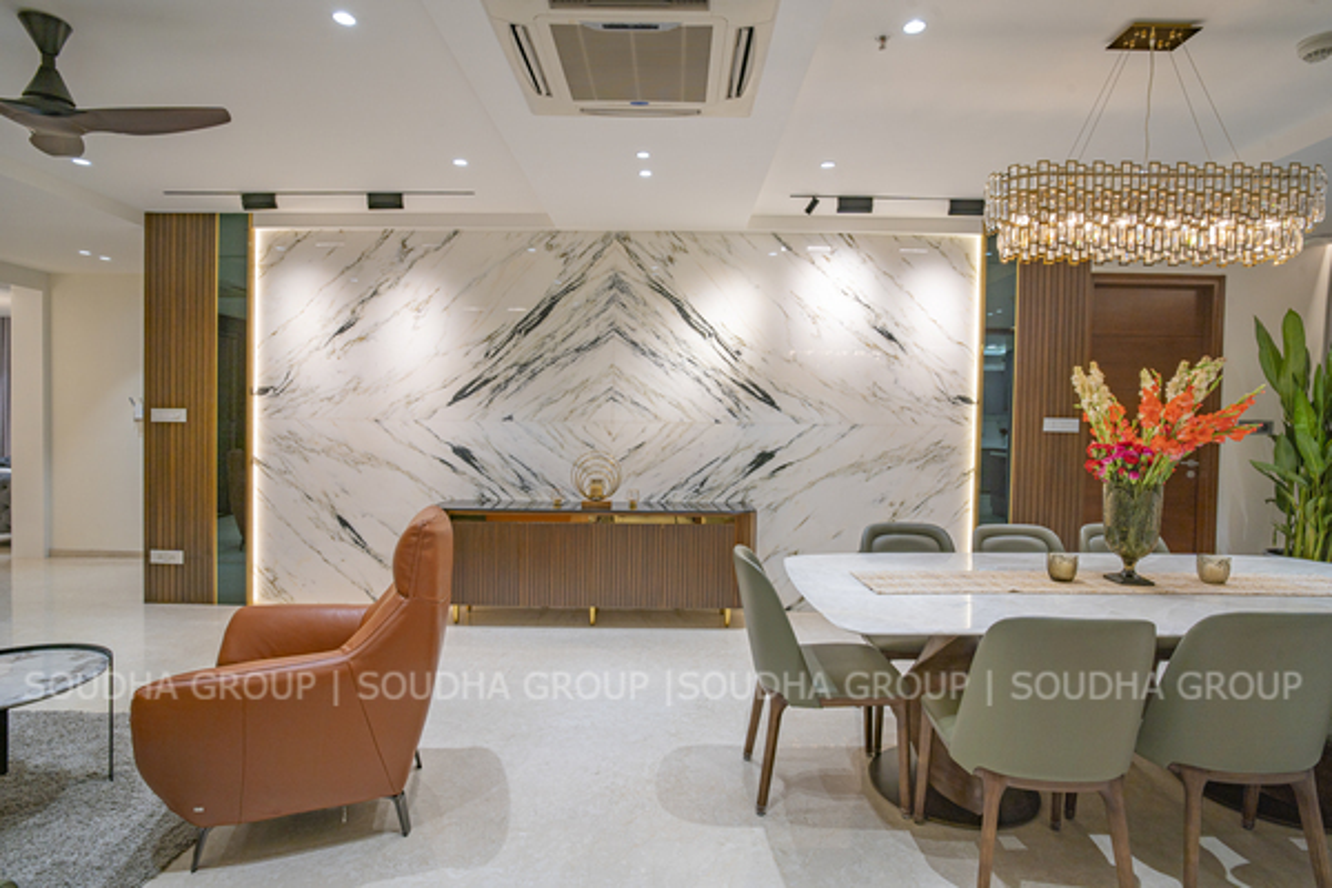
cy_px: 444
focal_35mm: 18
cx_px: 666
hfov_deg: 90.0
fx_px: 666
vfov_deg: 67.4
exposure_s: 1/13
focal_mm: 18
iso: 100
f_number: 9
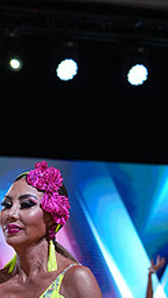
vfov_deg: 10.9
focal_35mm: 194
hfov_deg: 6.2
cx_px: -94
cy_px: 352
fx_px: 1538
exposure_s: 1/500
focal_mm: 70
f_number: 4
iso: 1000
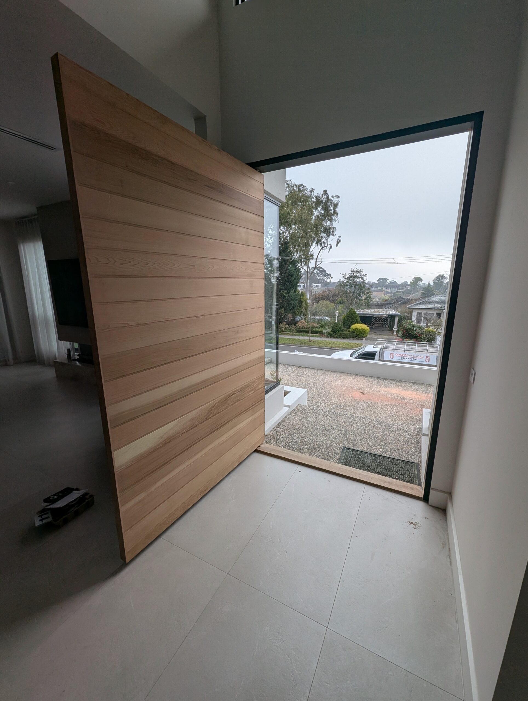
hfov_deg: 90.1
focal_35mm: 13
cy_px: 350
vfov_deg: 106.1
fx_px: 264
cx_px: 264
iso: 47
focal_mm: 1.95
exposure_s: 1/397
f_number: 2.2
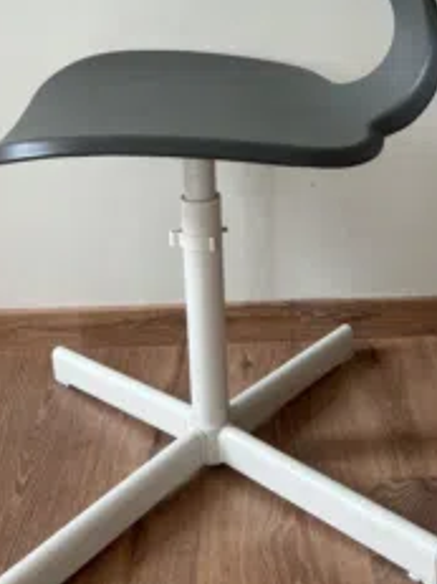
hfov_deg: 32.1
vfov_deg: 41.1
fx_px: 758
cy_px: 157
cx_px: 245
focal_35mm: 45
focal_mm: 5.7
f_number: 1.5
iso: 125
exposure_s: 1/105
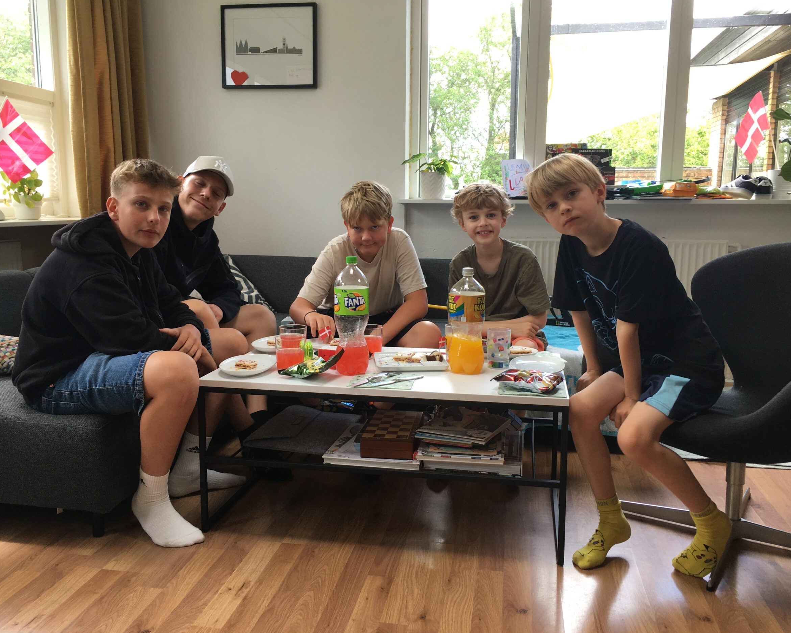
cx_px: 381
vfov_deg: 47.1
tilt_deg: -6.8
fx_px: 726
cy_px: 311
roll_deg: -0.5
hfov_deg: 57.2
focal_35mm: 31
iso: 25
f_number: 2.2
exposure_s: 1/50
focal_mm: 4.15
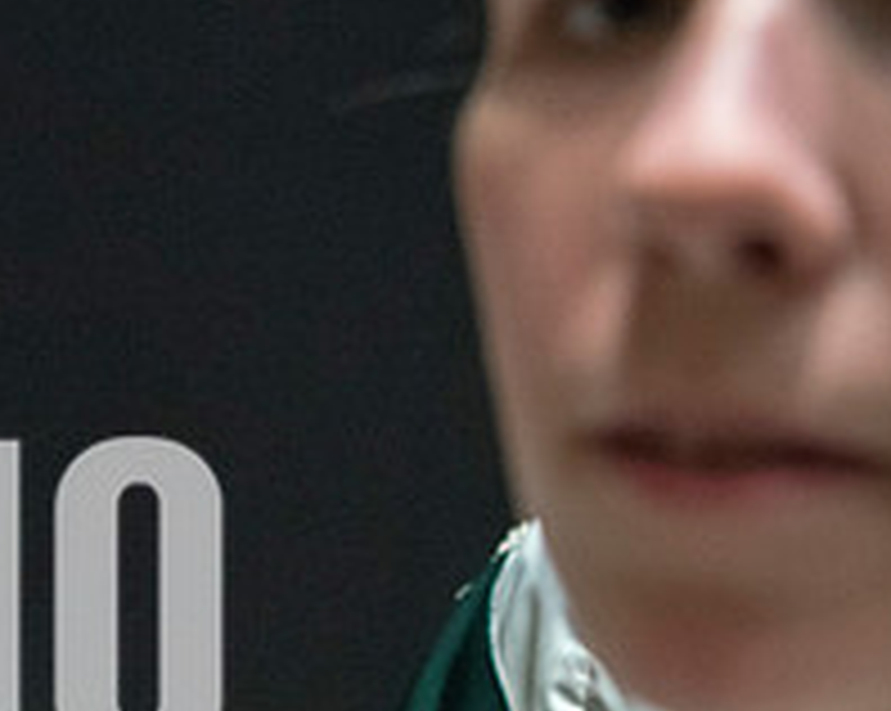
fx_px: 1739
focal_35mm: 66
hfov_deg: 26.3
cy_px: 650
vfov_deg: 22.5
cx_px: -117
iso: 4000
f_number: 2.8
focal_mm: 24
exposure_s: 1/400
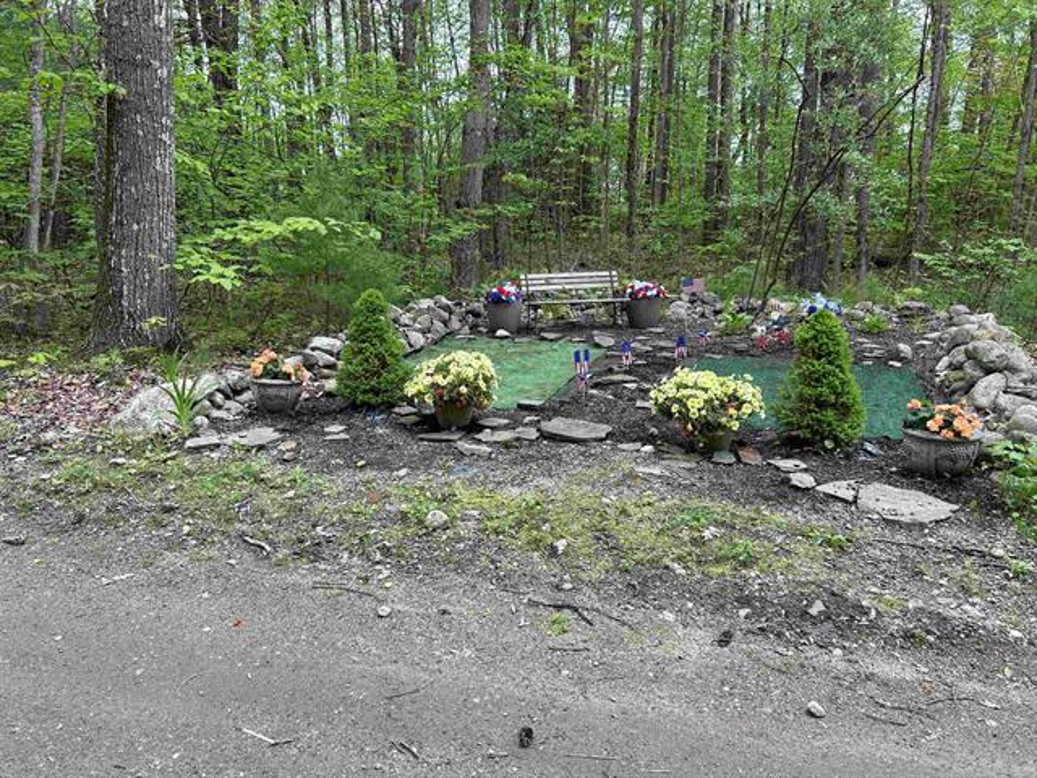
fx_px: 779
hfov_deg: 67.3
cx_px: 518
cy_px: 389
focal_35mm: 26
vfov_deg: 53.1
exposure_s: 1/139
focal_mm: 5.7
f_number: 1.5
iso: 32
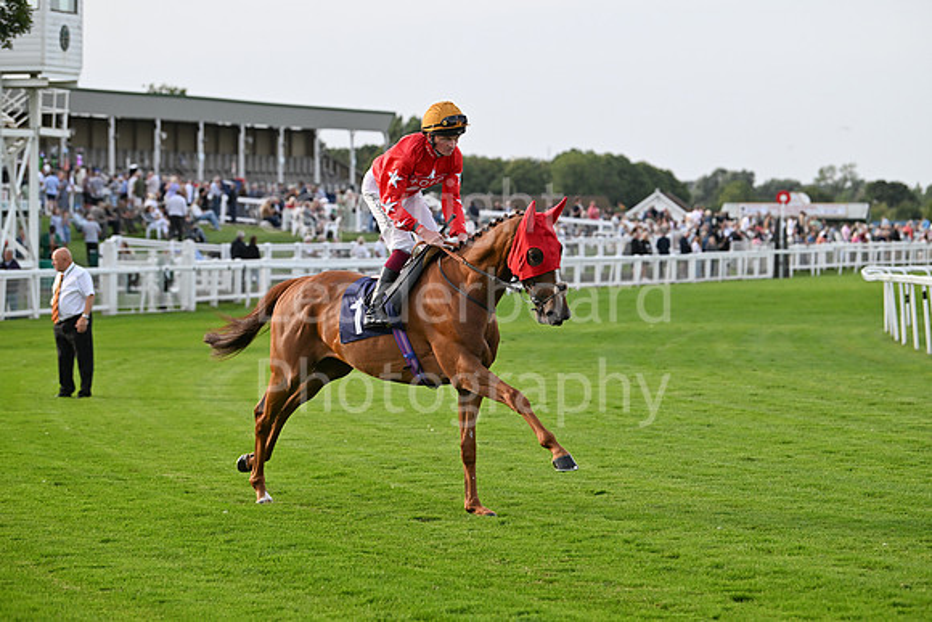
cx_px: 466
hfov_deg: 16.4
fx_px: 3237
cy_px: 311
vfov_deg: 11.0
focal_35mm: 125
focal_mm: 125
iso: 1000
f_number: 4.5
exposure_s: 1/2500
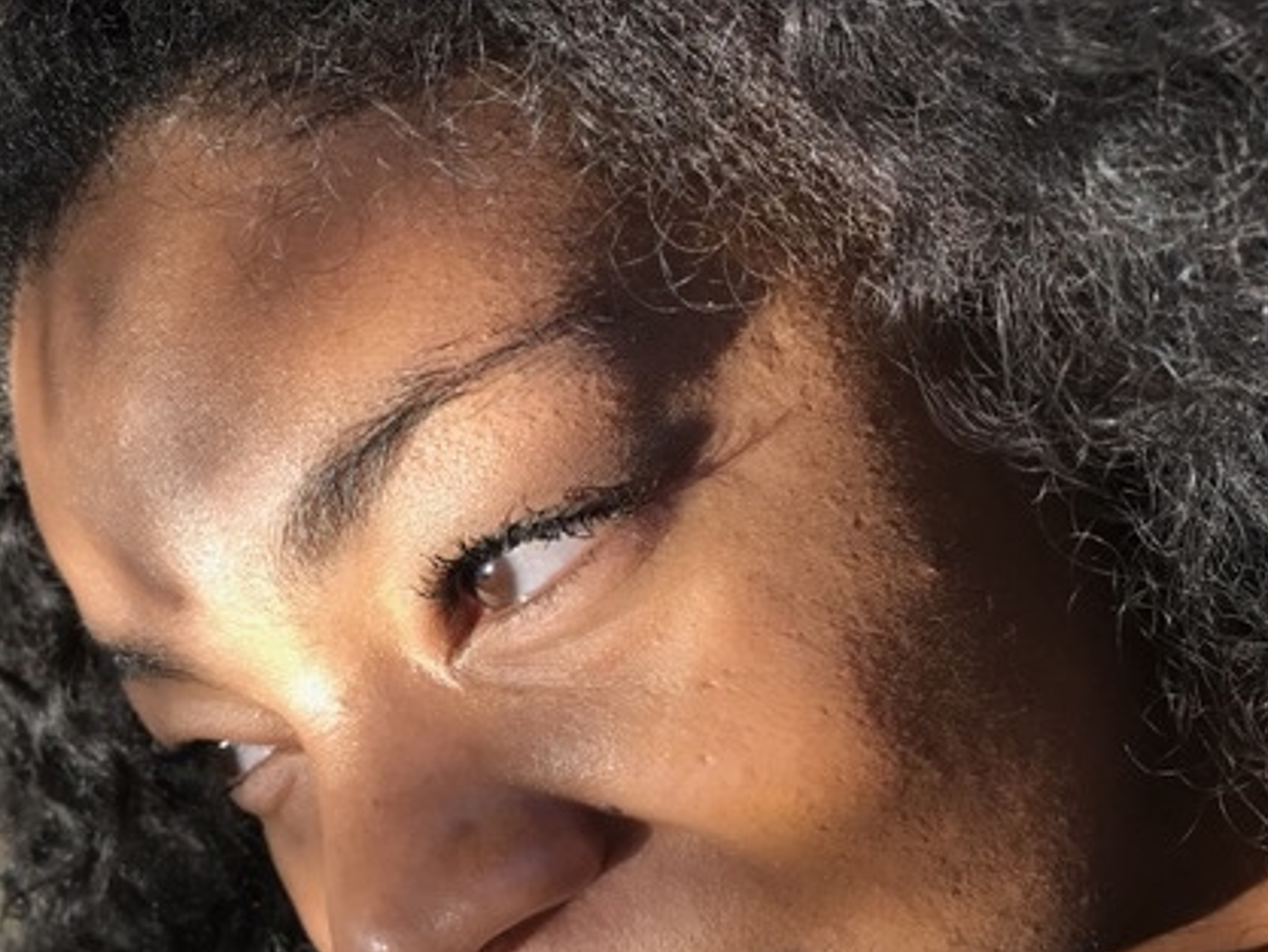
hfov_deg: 43.3
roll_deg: +36.0
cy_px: 541
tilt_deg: -7.3
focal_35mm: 43
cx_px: 435
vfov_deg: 33.6
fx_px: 1576
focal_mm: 3.99
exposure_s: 1/365
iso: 20
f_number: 1.8
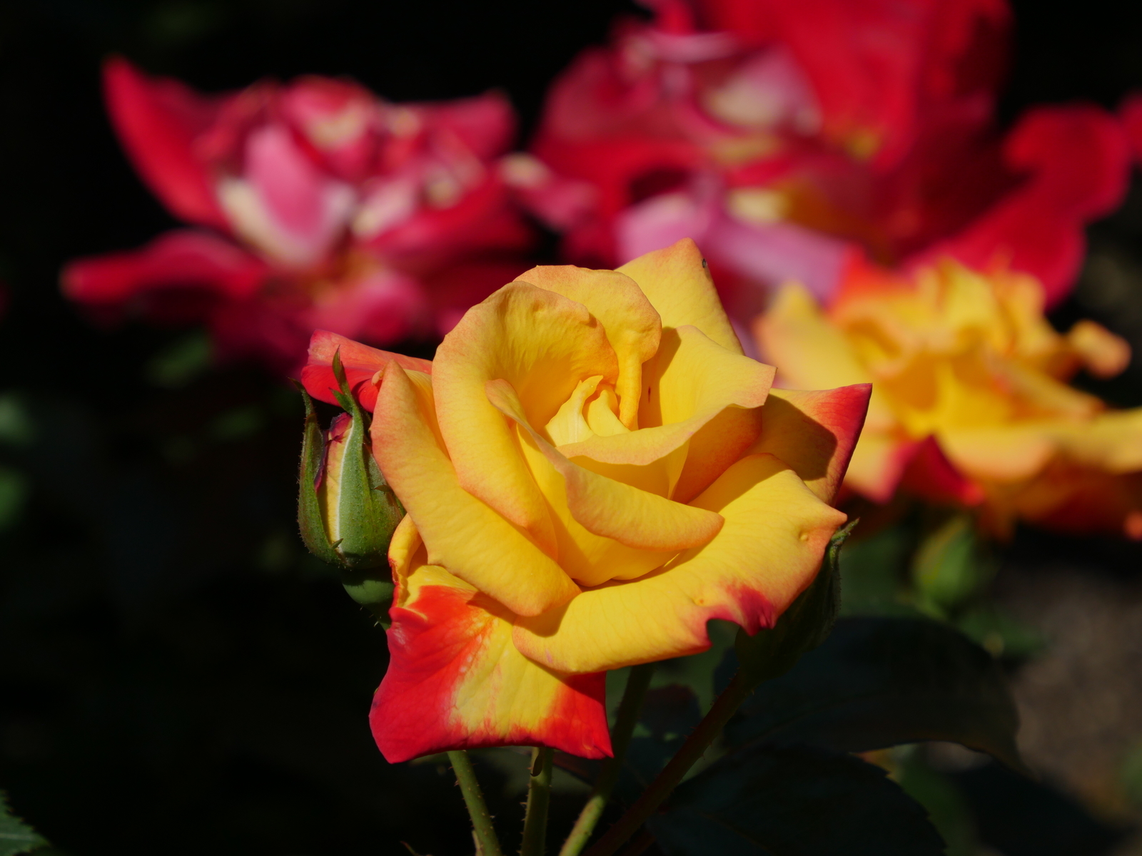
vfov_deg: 5.4
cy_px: 428
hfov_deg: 7.2
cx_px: 571
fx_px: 9039
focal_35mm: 274
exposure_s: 1/1000
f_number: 8
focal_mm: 137
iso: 200
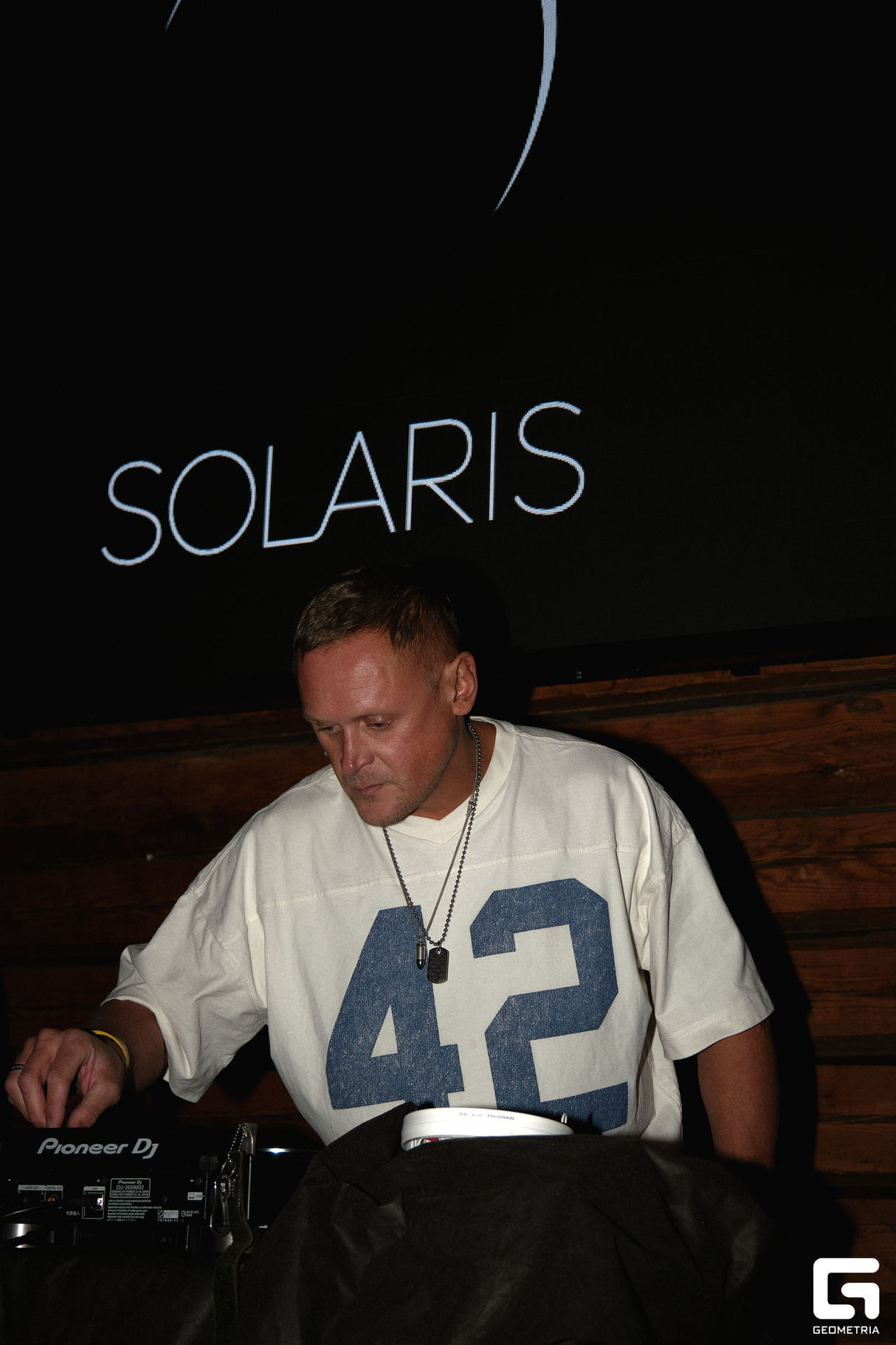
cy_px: 672
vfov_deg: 36.9
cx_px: 448
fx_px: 2016
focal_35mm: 54
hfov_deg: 25.1
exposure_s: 1/125
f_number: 4
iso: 400
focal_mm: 35.8
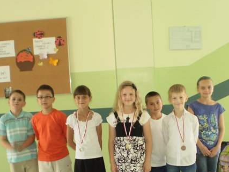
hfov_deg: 35.5
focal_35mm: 54
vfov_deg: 26.7
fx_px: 357
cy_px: 126
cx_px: 126
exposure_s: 1/30
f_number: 3.1
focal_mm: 6.3
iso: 125
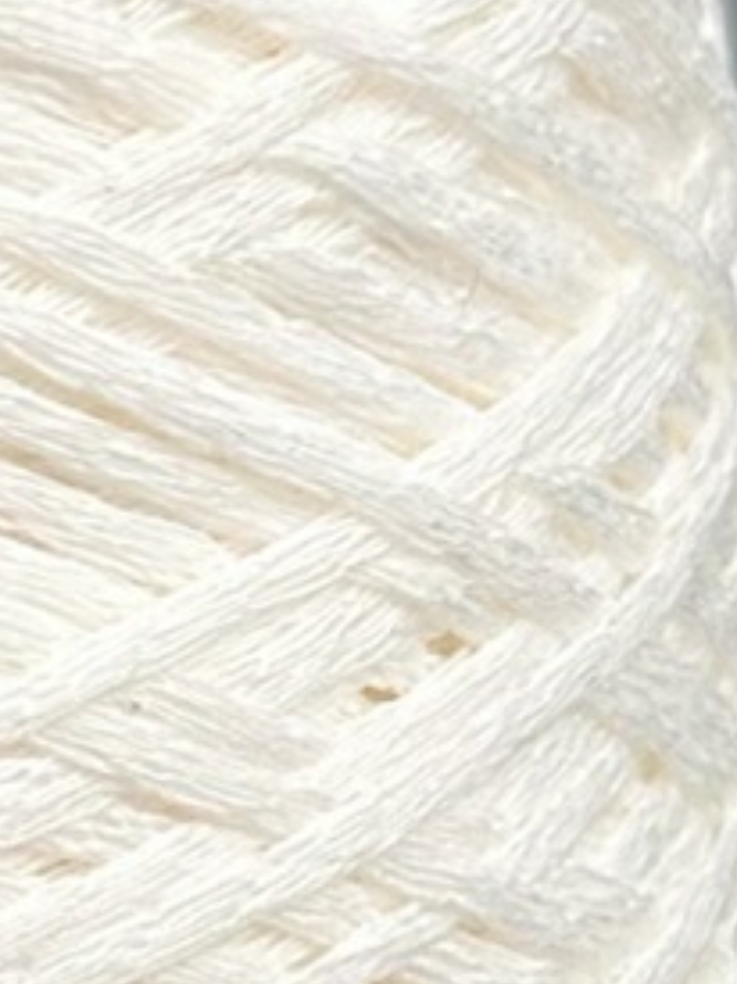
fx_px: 5085
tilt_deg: -5.0
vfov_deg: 10.7
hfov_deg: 8.0
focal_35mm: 179
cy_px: 1460
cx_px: -612
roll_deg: +0.0
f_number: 1.78
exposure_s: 1/1242
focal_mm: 6.76
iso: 64
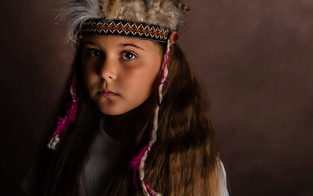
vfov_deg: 21.6
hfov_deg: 33.9
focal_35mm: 60
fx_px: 512
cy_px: 92
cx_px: 130
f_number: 4
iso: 50
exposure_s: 1/200
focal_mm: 50
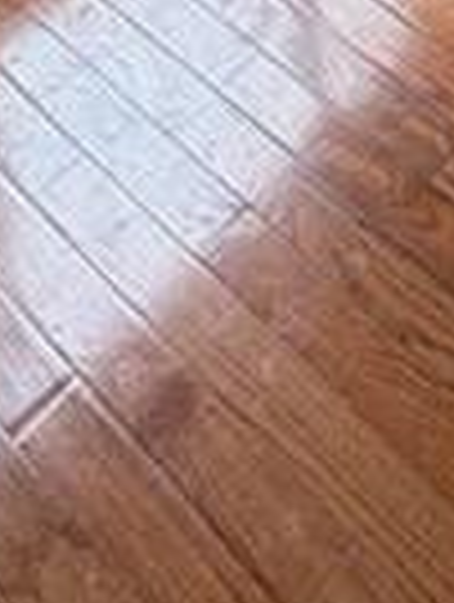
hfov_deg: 17.0
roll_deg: +0.8
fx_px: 1395
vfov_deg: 14.6
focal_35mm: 80
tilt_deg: -9.7
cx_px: 652
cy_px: -873
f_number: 2.2
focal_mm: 2.22
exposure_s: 1/121
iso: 64
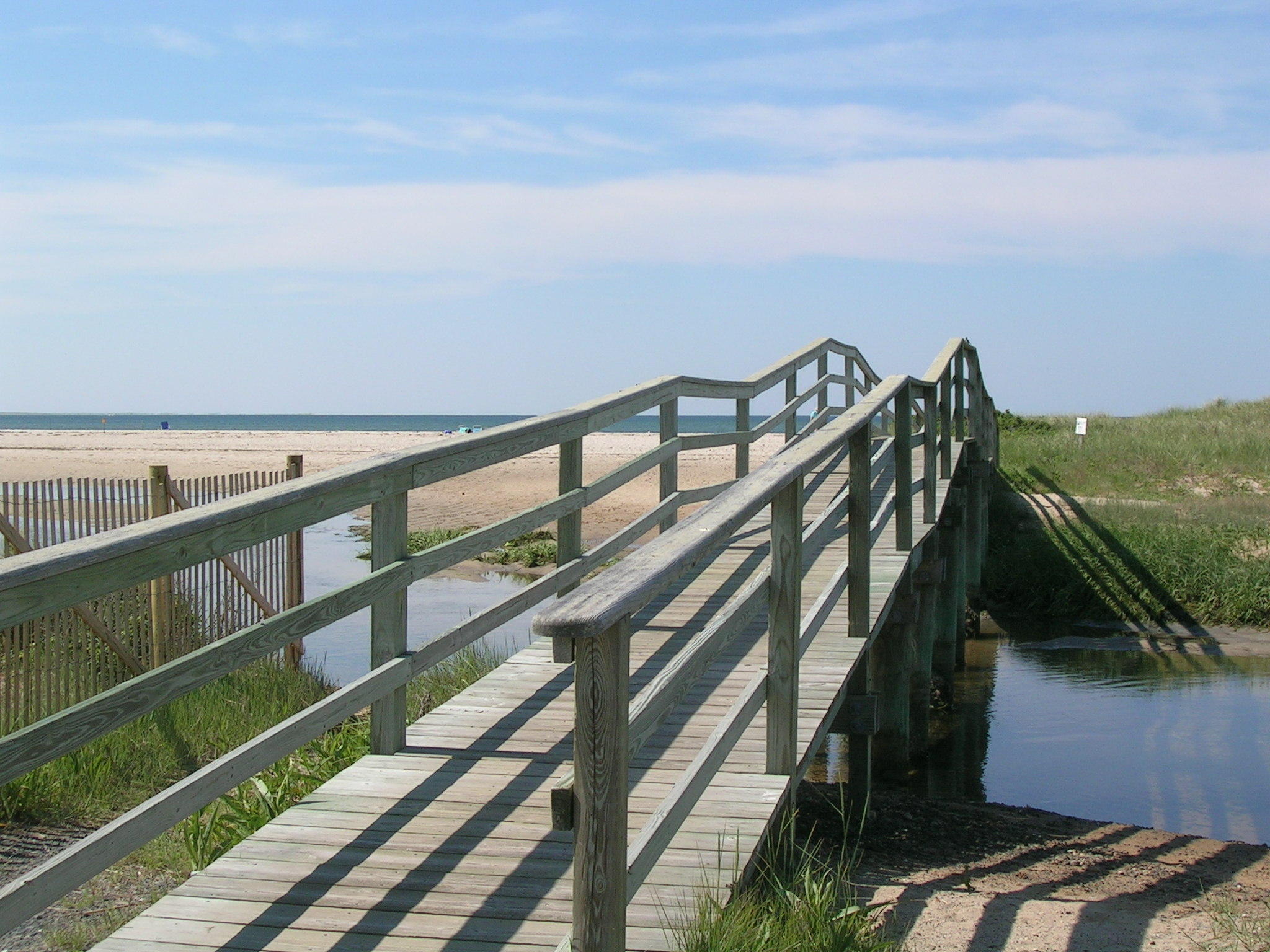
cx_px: 635
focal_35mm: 61
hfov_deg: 31.7
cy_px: 476
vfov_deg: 24.0
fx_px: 2238
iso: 50
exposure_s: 1/387
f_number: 5.9
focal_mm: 9.3
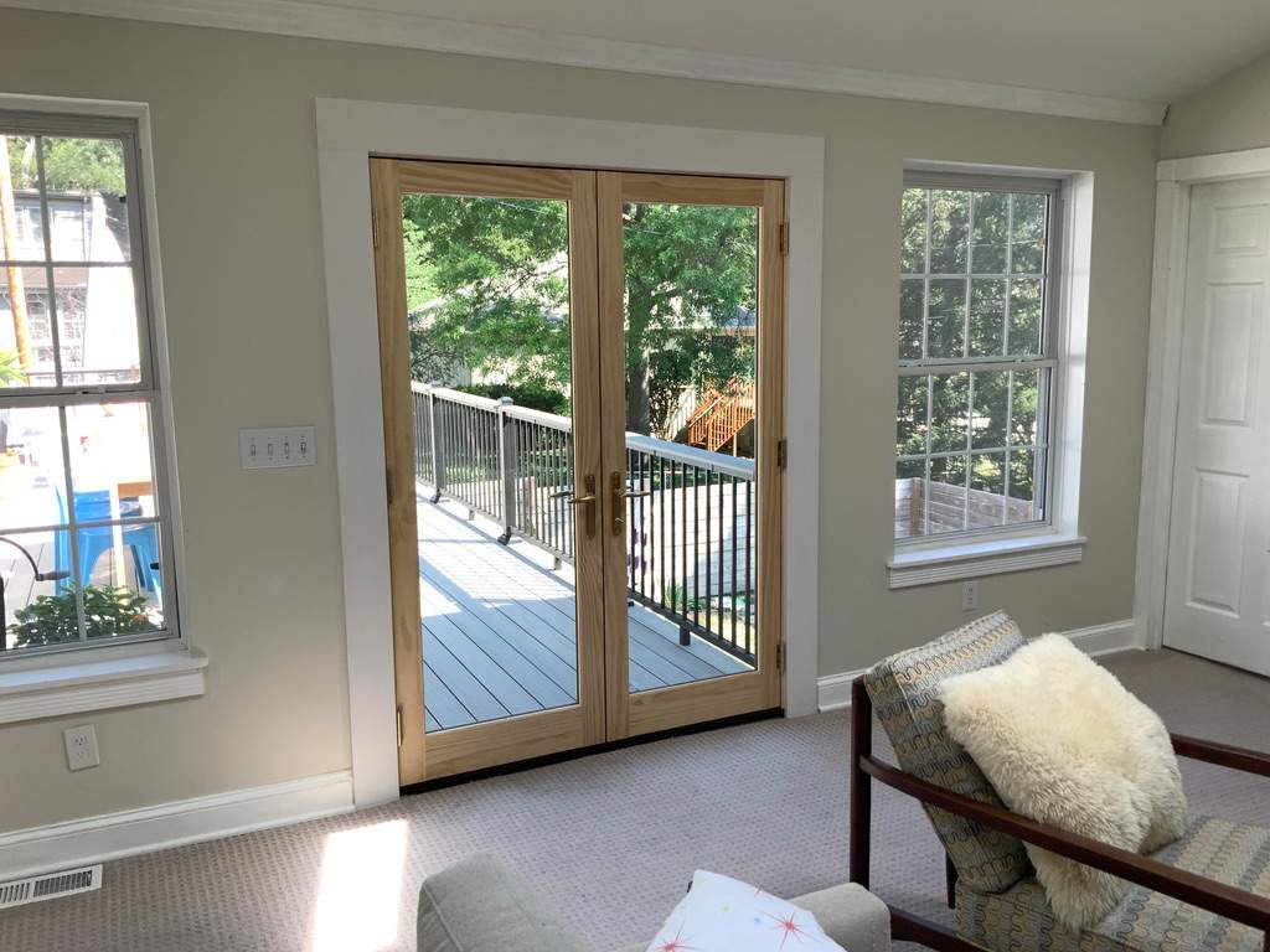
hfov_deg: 61.7
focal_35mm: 29
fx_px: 1064
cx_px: 635
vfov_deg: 48.2
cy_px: 476
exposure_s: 1/120
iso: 16
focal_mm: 3
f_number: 1.8
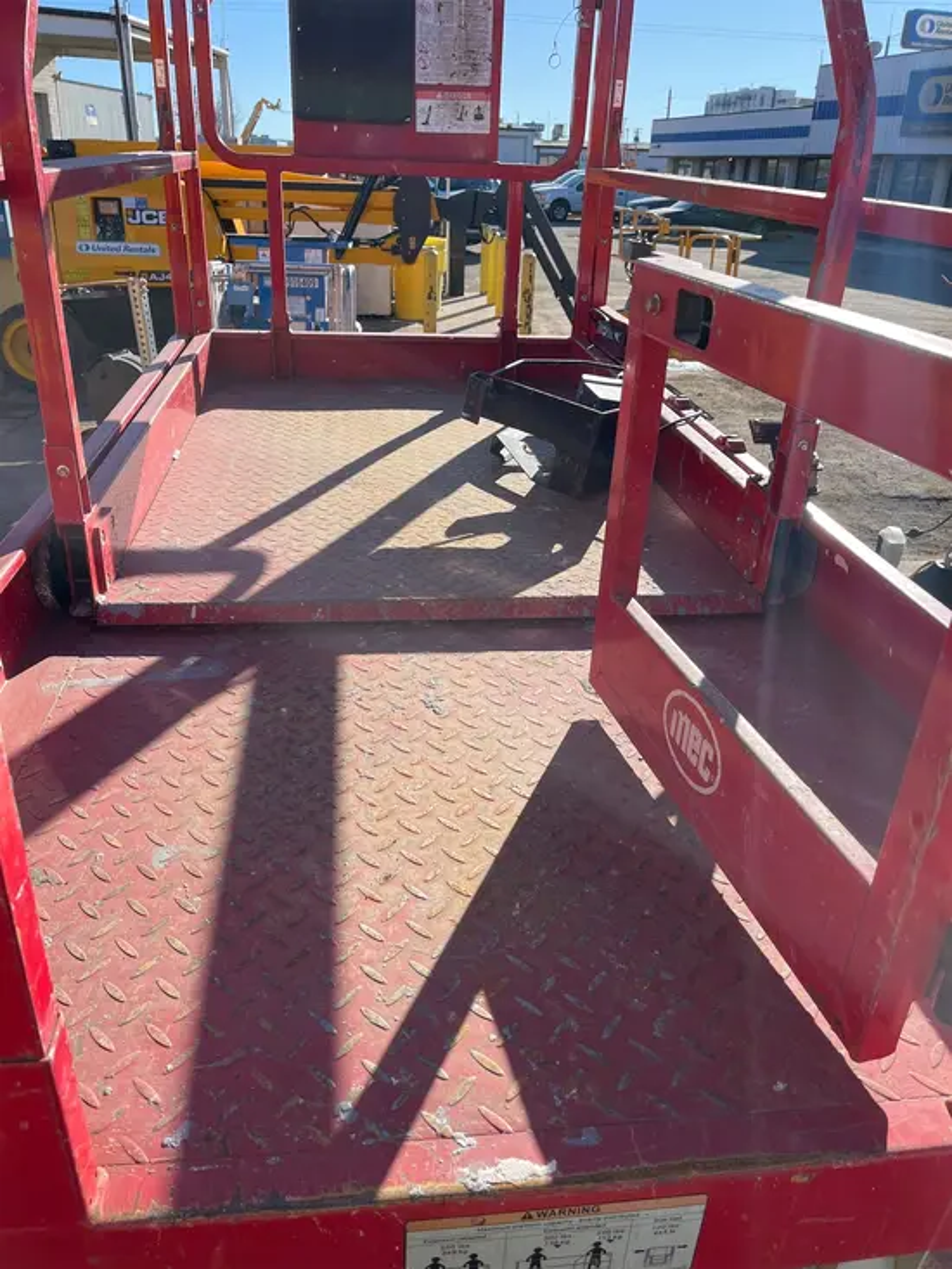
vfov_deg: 67.3
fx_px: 953
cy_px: 634
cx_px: 476
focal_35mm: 26
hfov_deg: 53.1
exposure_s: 1/1992
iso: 50
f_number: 1.6
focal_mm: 5.1
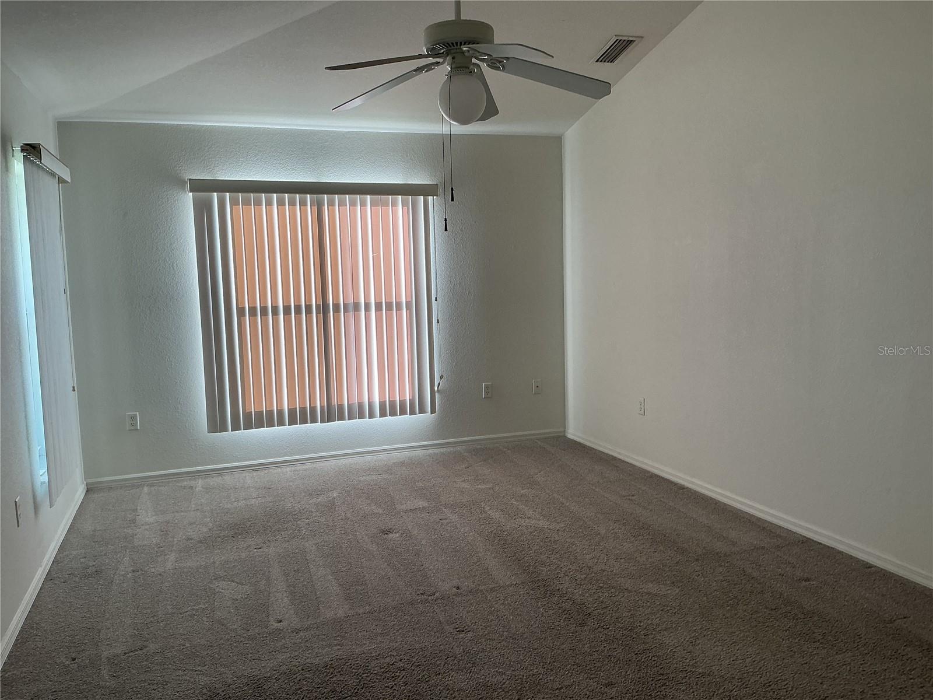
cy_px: 350
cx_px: 466
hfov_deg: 61.7
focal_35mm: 29
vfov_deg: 48.2
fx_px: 782
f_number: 1.8
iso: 50
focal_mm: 3
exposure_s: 1/120
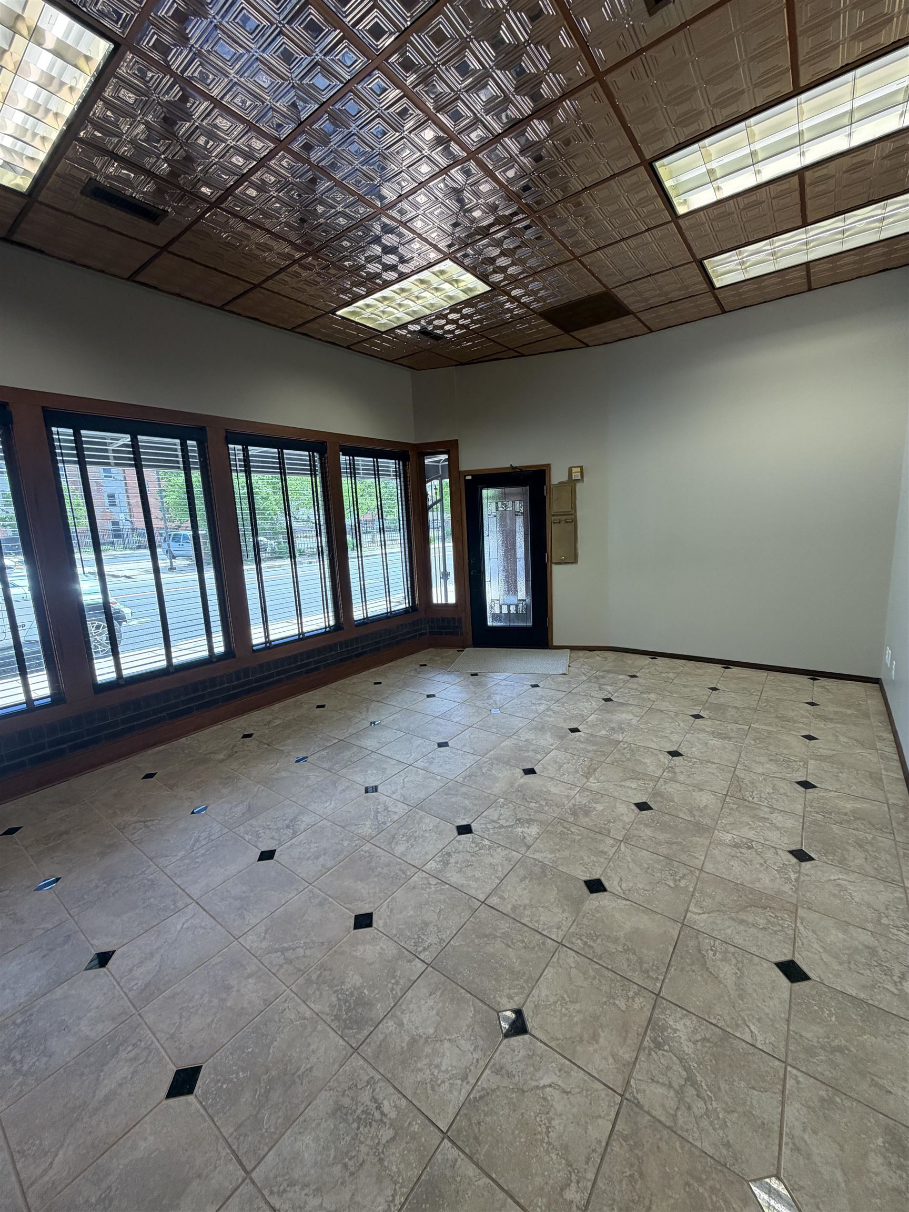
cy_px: 606
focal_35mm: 14
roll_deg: +2.6
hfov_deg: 85.7
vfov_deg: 102.1
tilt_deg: -10.6
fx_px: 490
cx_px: 454
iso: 80
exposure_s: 1/120
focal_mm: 2.22
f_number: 2.2
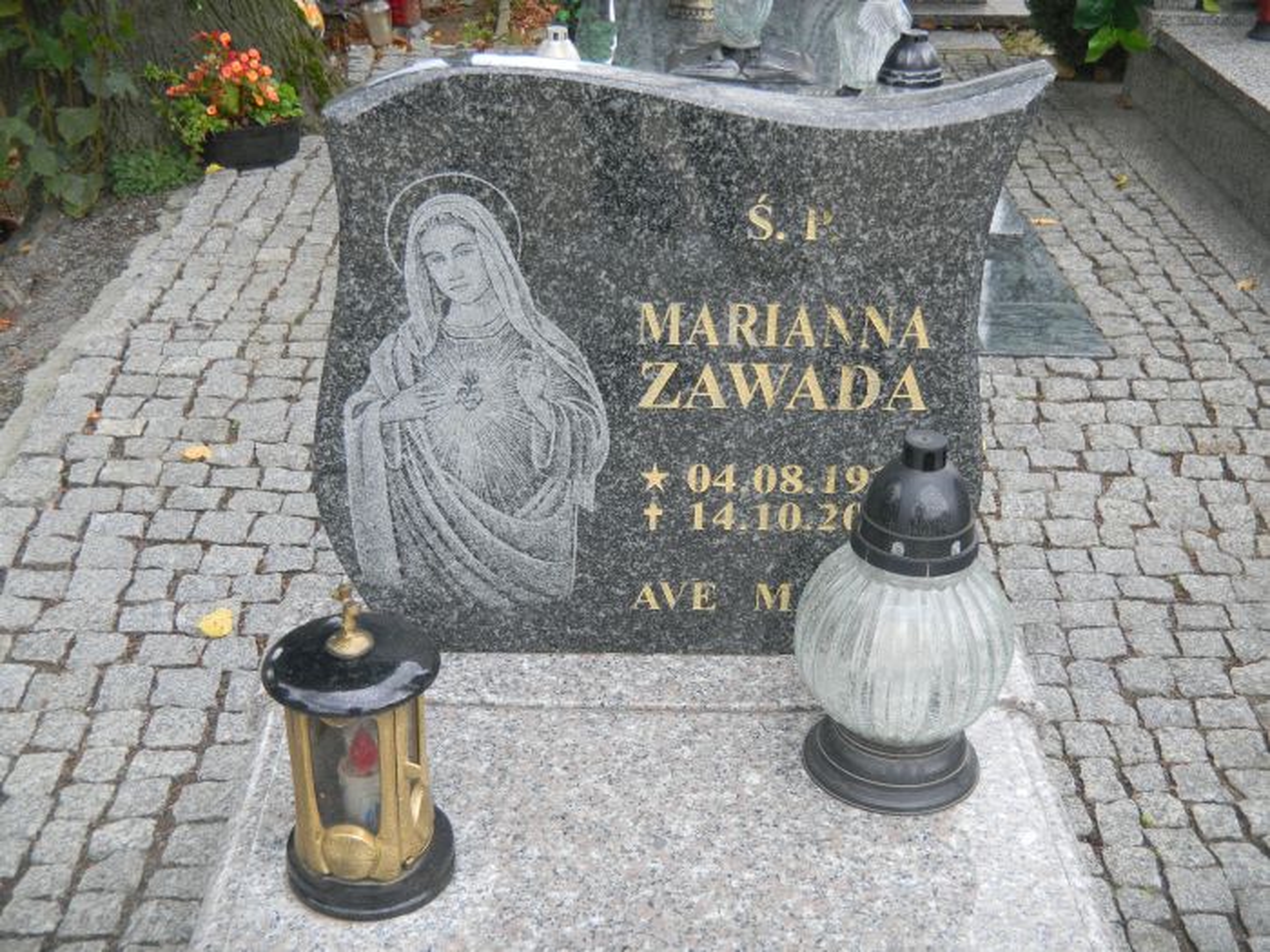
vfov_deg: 31.5
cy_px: 476
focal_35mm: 46
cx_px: 635
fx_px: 1688
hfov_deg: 41.2
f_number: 4.1
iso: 80
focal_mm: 8.3
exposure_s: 1/65.3
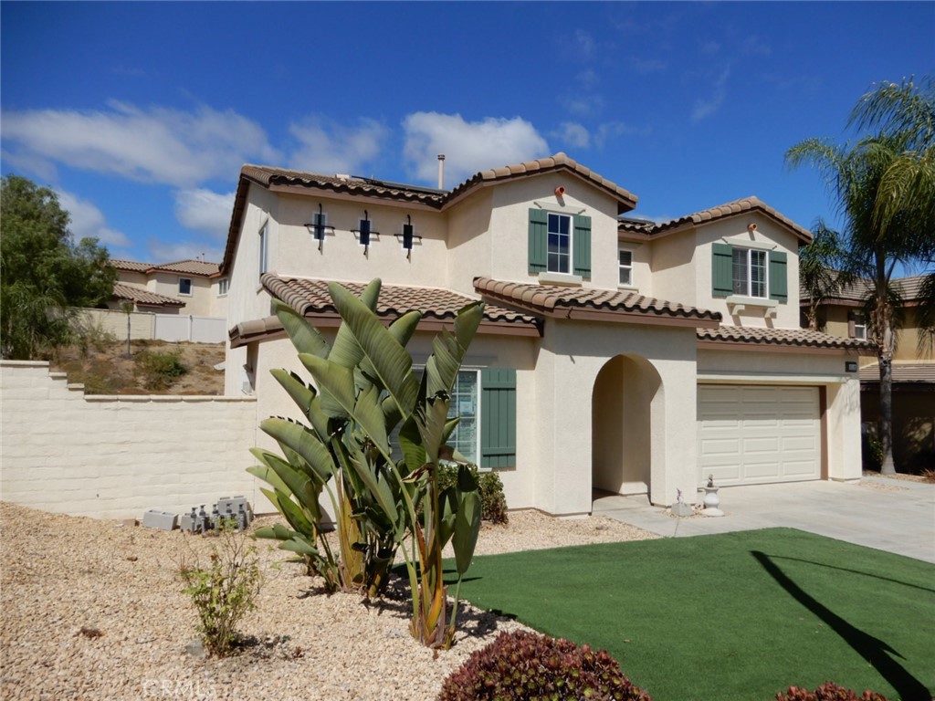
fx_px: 648
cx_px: 468
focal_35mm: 24
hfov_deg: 71.6
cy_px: 350
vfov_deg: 56.8
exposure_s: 1/2000
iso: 80
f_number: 3.4
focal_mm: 4.3
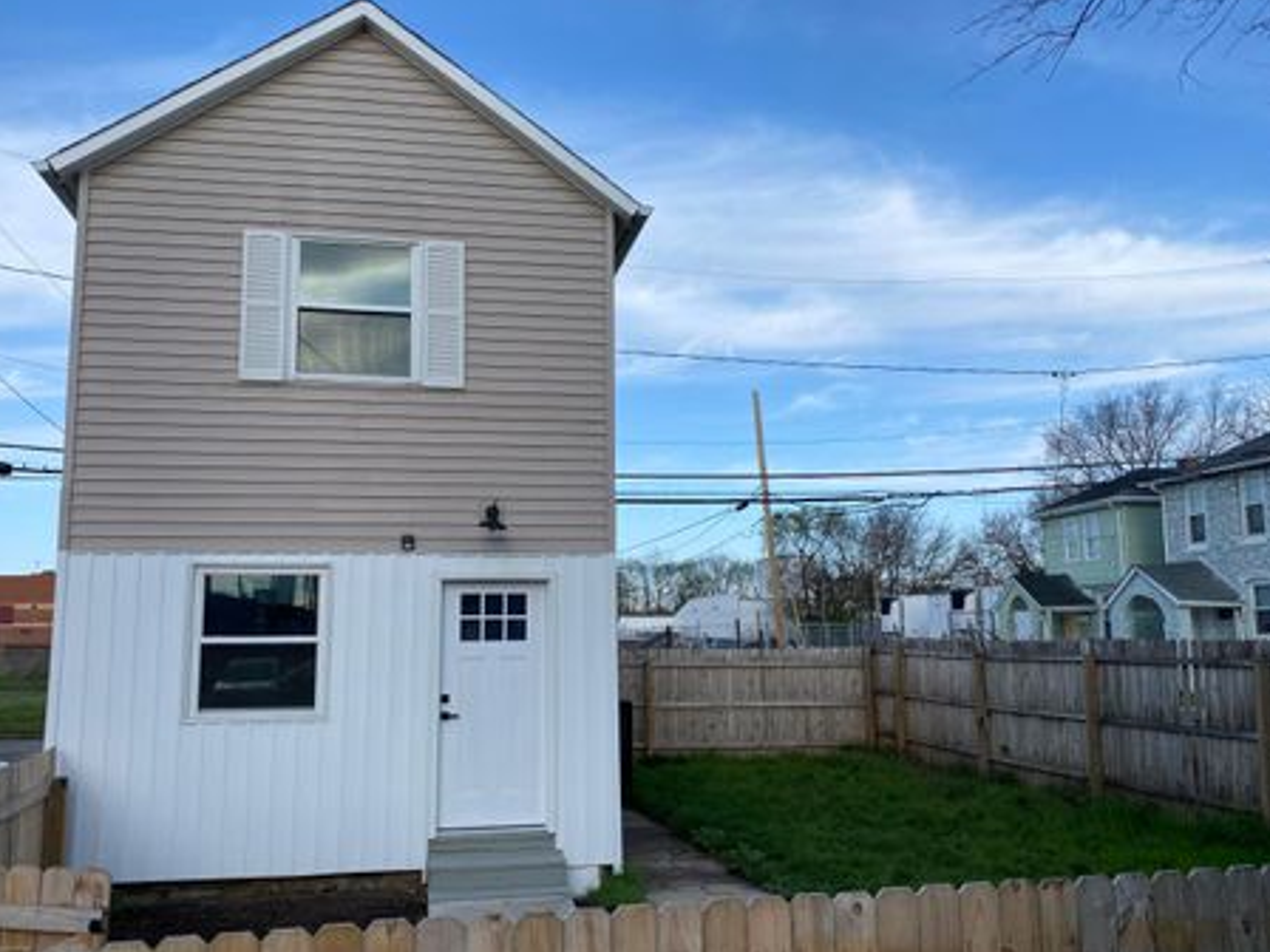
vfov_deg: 48.2
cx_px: 592
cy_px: 500
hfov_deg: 61.6
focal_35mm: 29
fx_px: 1064
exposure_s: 1/1961
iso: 32
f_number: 1.8
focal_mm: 4.25
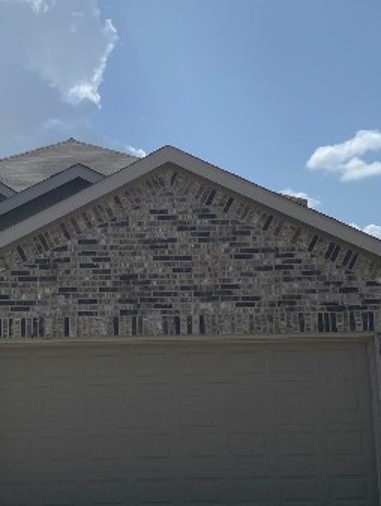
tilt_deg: +10.5
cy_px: 301
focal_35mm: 59
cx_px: 93
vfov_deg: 32.6
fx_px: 865
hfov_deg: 24.6
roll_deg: +0.4
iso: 32
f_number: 1.8
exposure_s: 1/7194
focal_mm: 4.25
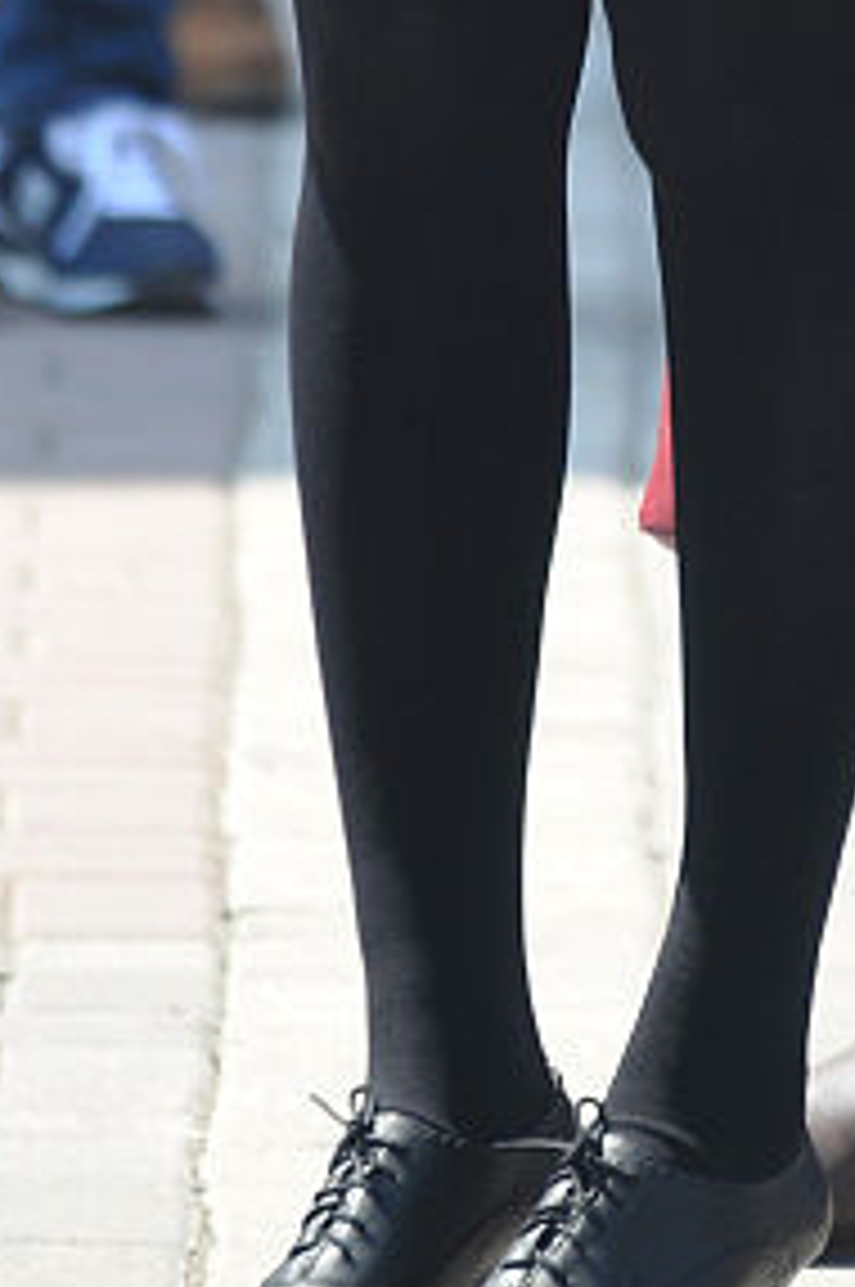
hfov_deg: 1.1
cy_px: -1084
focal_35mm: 1257
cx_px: 610
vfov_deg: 1.6
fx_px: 44886
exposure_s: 1/640
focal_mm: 200
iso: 200
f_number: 3.2
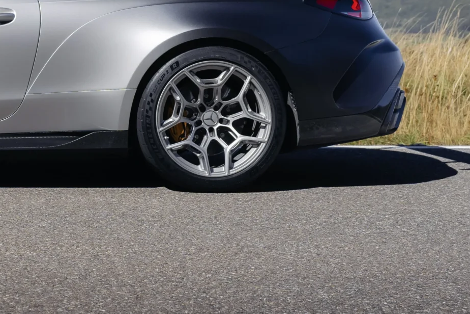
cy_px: 21
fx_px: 1266
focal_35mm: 97
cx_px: -69
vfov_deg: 13.9
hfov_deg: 19.9
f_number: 4
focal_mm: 35
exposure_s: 1/125
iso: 100
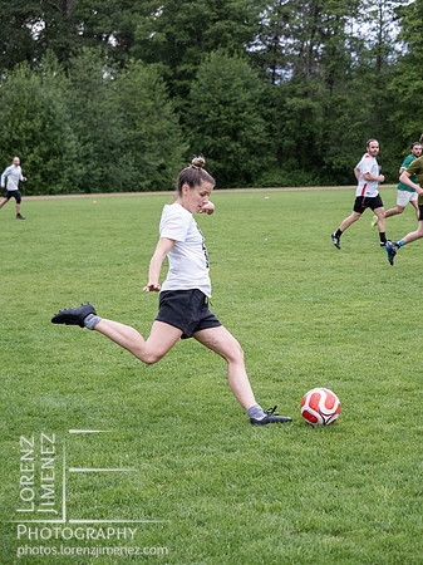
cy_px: 282
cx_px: 212
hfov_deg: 18.4
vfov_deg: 24.4
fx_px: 1305
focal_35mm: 80
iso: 1250
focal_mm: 40
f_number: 2.8
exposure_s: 1/1250
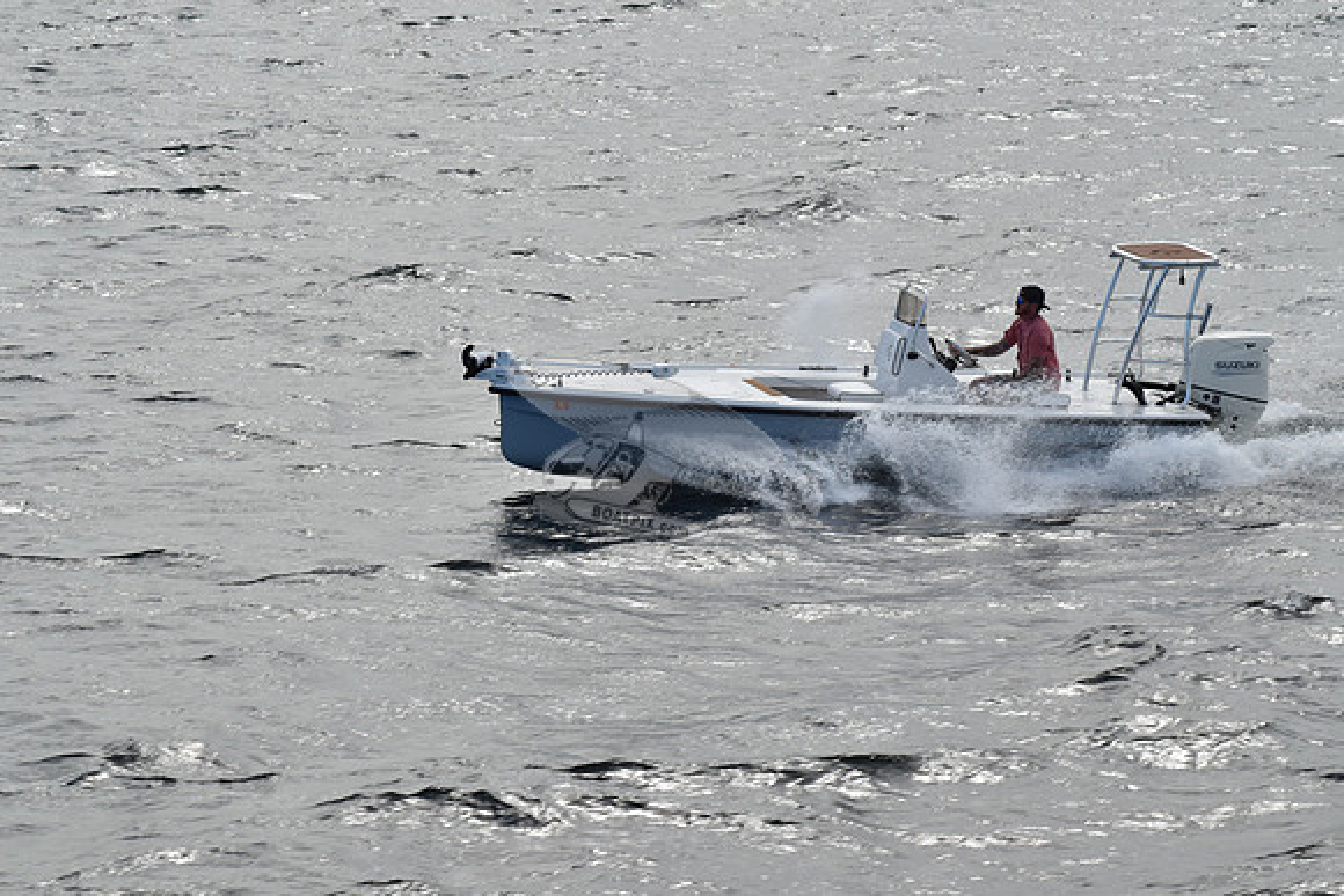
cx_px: 672
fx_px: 6721
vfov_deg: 7.6
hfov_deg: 11.4
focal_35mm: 180
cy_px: 448
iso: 400
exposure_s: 1/1000
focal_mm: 120
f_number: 11
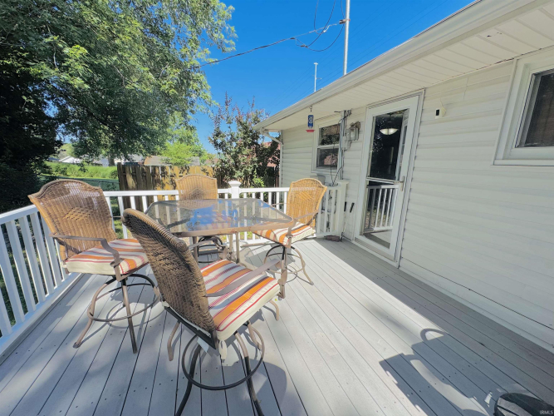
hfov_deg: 102.1
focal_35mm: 14
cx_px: 277
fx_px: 224
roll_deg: -1.5
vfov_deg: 85.7
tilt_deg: -12.5
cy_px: 208
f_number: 2.2
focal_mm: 2.22
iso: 50
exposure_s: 1/1126
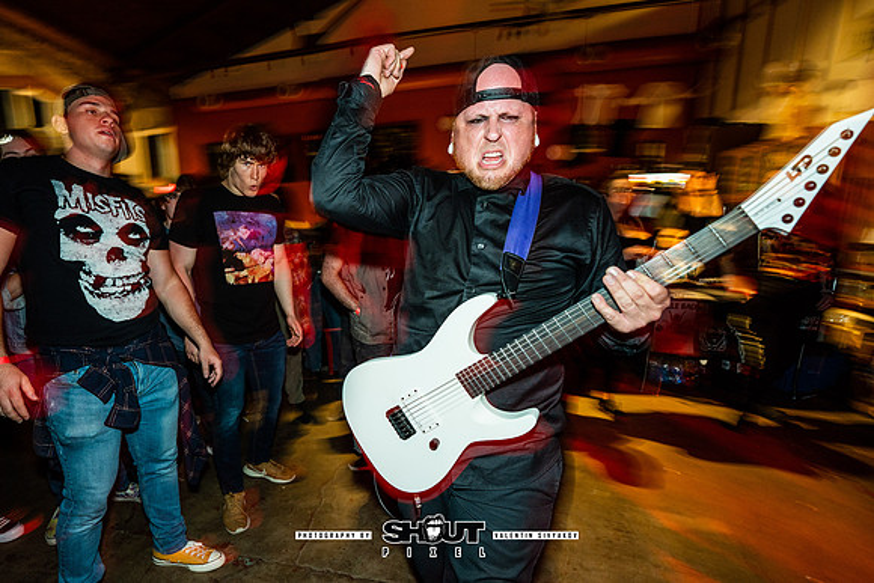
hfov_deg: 93.1
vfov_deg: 71.0
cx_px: 361
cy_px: 316
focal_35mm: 17
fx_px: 407
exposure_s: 1/10
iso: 320
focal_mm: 14
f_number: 2.8
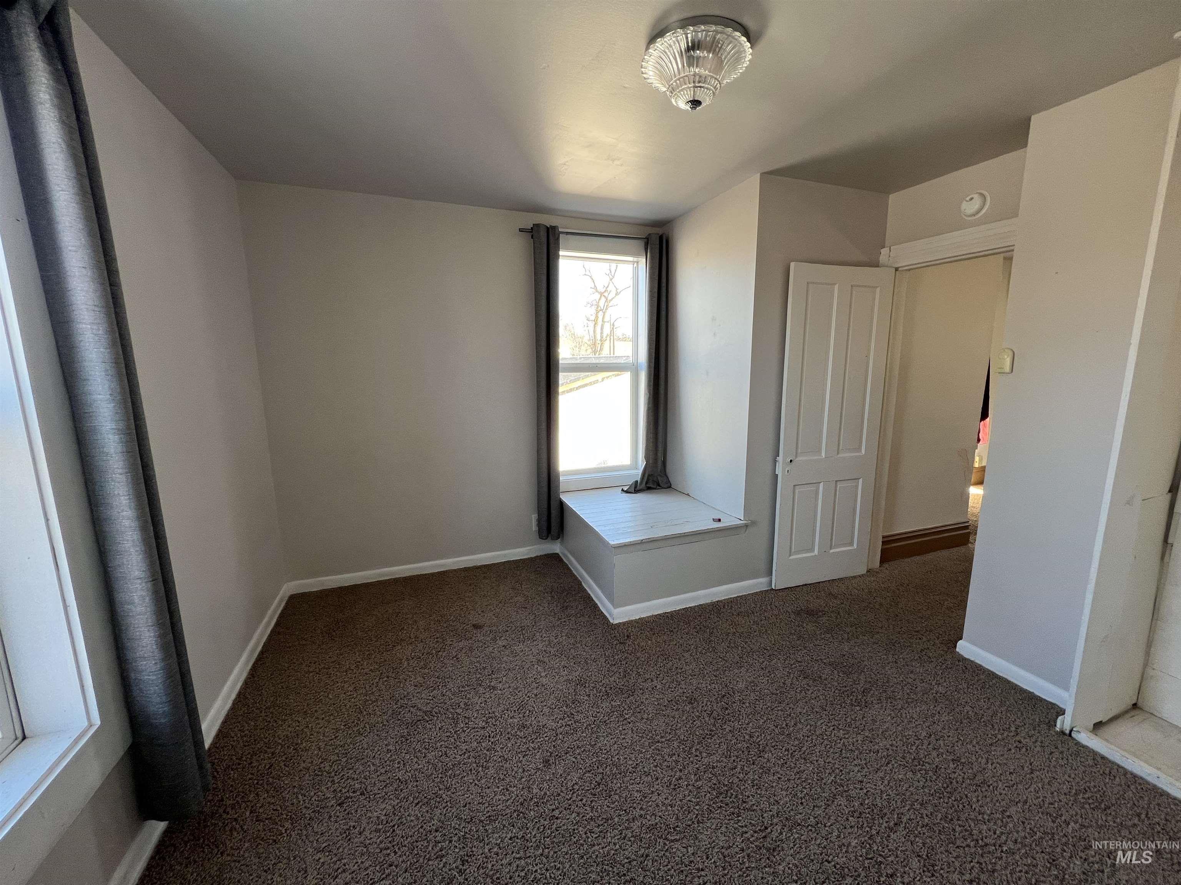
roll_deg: +0.2
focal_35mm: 13
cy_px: 442
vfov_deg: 89.9
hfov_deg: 106.2
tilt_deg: -10.2
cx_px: 590
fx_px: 444
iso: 64
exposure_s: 1/99
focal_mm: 1.57
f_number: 1.8
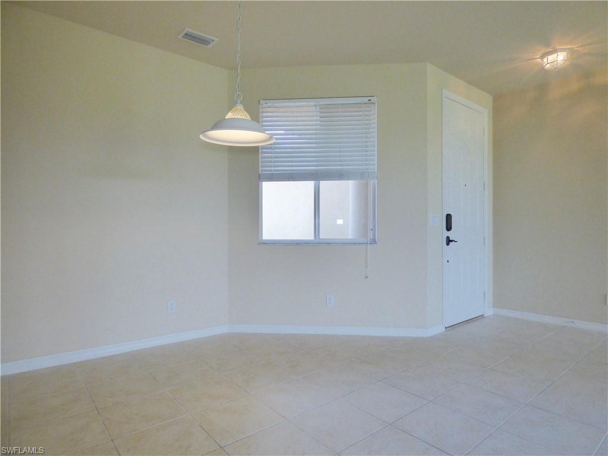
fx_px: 351
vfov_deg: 66.0
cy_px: 228
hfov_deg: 81.7
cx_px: 304
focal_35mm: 20
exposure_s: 1/80
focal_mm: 3.58
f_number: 2.8
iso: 400
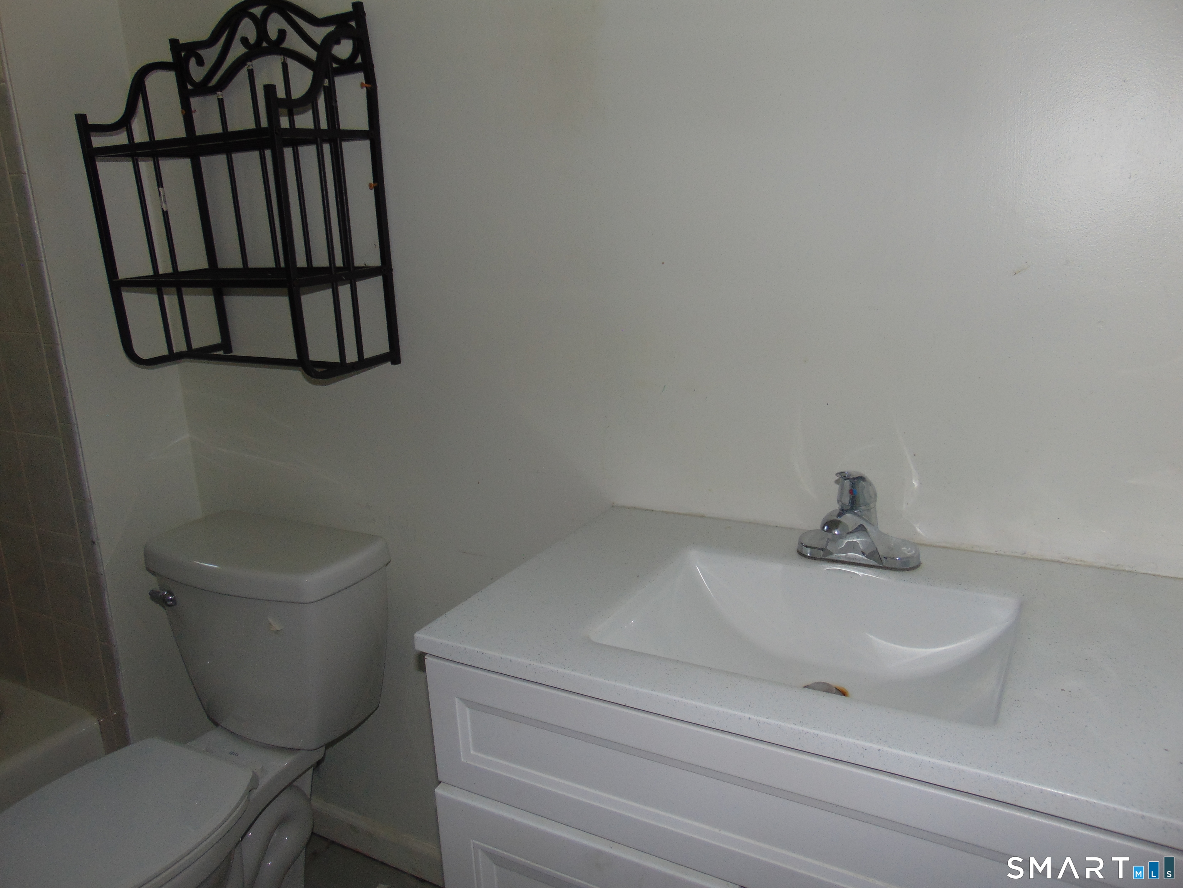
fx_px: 854
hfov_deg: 69.4
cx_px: 592
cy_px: 444
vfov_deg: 54.9
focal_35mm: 25
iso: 80
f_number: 3
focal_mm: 4.5
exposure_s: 1/30
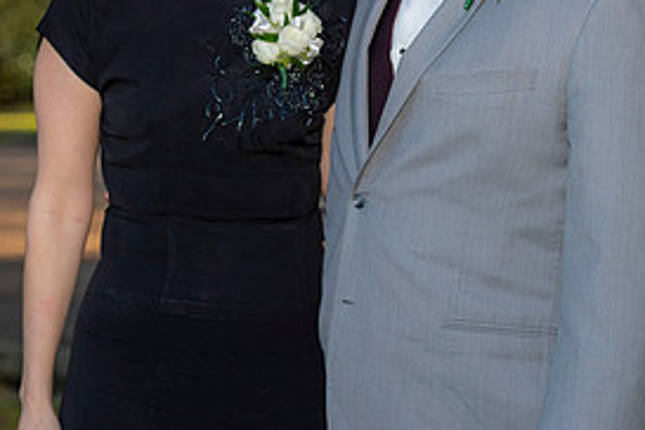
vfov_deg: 8.1
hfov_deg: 12.1
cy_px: 71
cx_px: 302
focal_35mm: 170
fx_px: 3046
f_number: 3.5
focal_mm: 80
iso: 200
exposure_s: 1/250
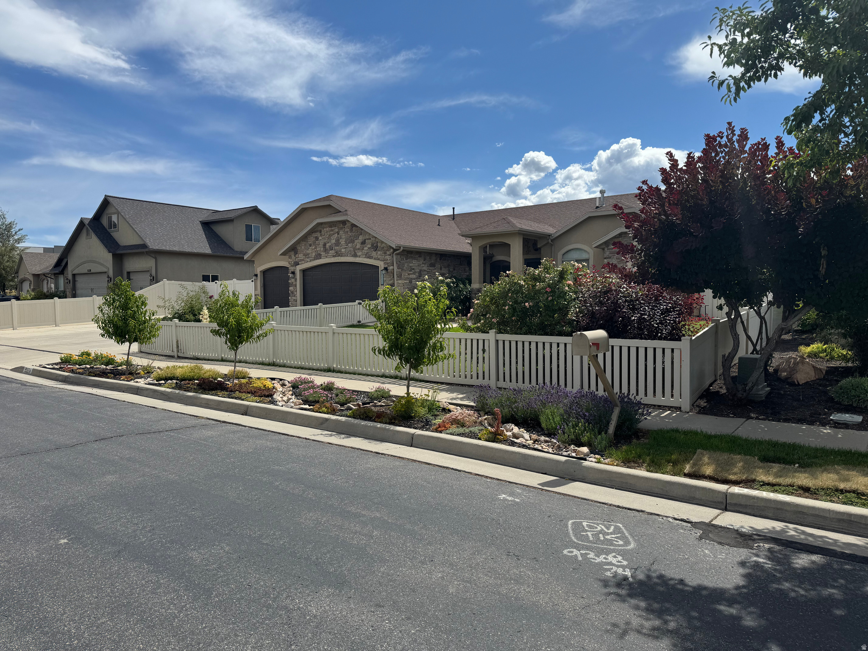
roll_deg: -0.7
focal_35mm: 24
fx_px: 602
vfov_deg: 56.8
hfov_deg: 71.6
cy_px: 326
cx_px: 434
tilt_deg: -2.8
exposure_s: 1/6410
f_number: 1.78
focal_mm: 6.76
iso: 80
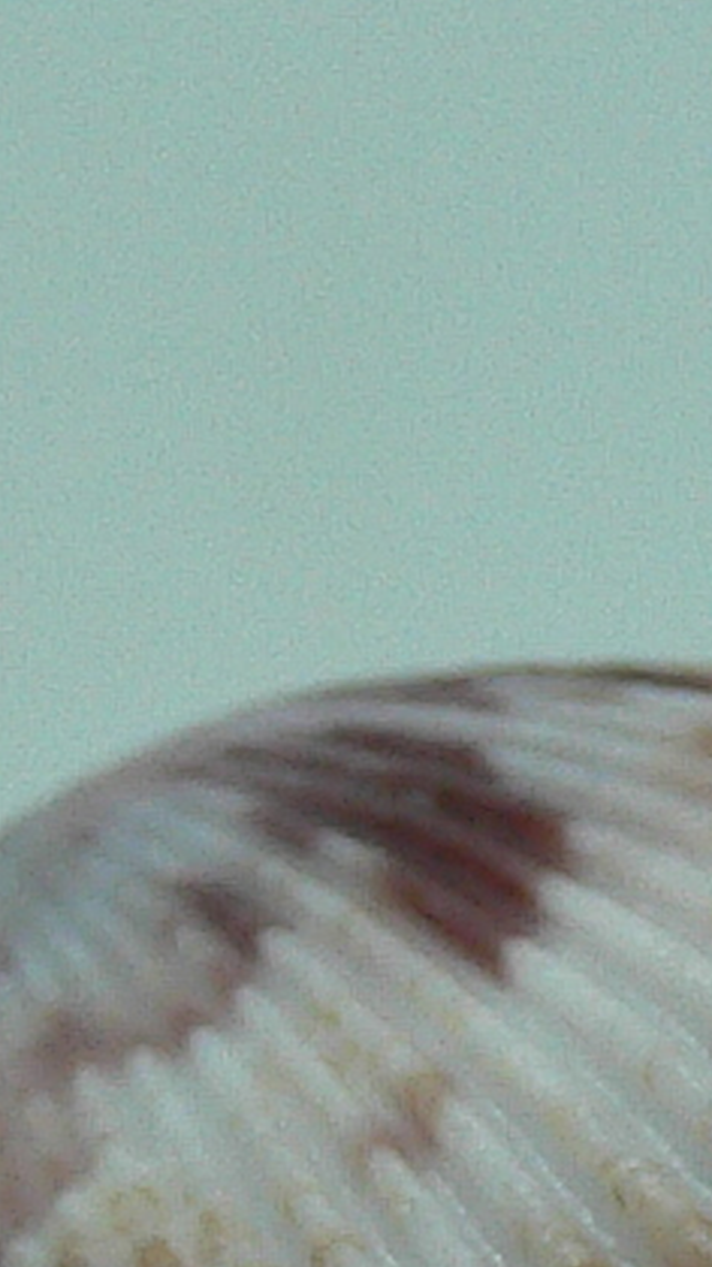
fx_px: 6147
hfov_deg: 6.5
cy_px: 1849
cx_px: 1119
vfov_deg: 11.3
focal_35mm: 183
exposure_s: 1/60
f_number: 2.8
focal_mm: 4.6
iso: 100
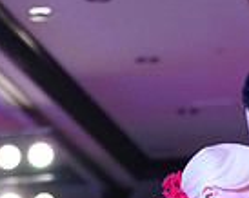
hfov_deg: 6.9
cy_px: 429
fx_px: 2052
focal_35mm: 279
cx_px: 239
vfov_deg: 5.4
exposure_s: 1/640
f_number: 2.8
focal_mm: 70
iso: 5000
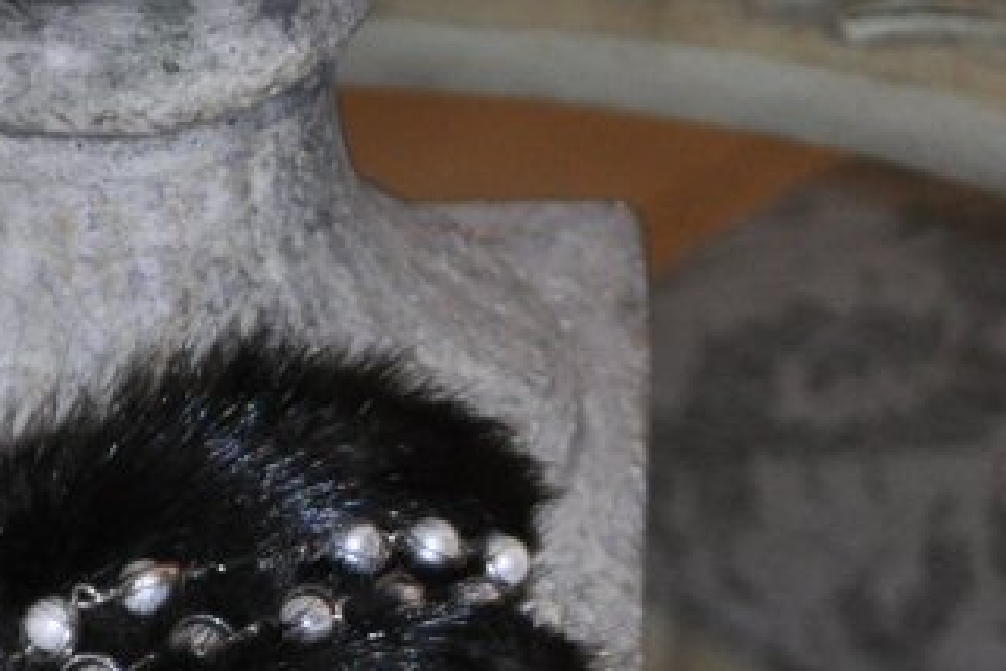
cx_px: 149
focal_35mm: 252
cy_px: 1276
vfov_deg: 5.4
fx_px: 7038
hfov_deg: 8.2
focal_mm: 45
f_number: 4.8
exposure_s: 1/60
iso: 800
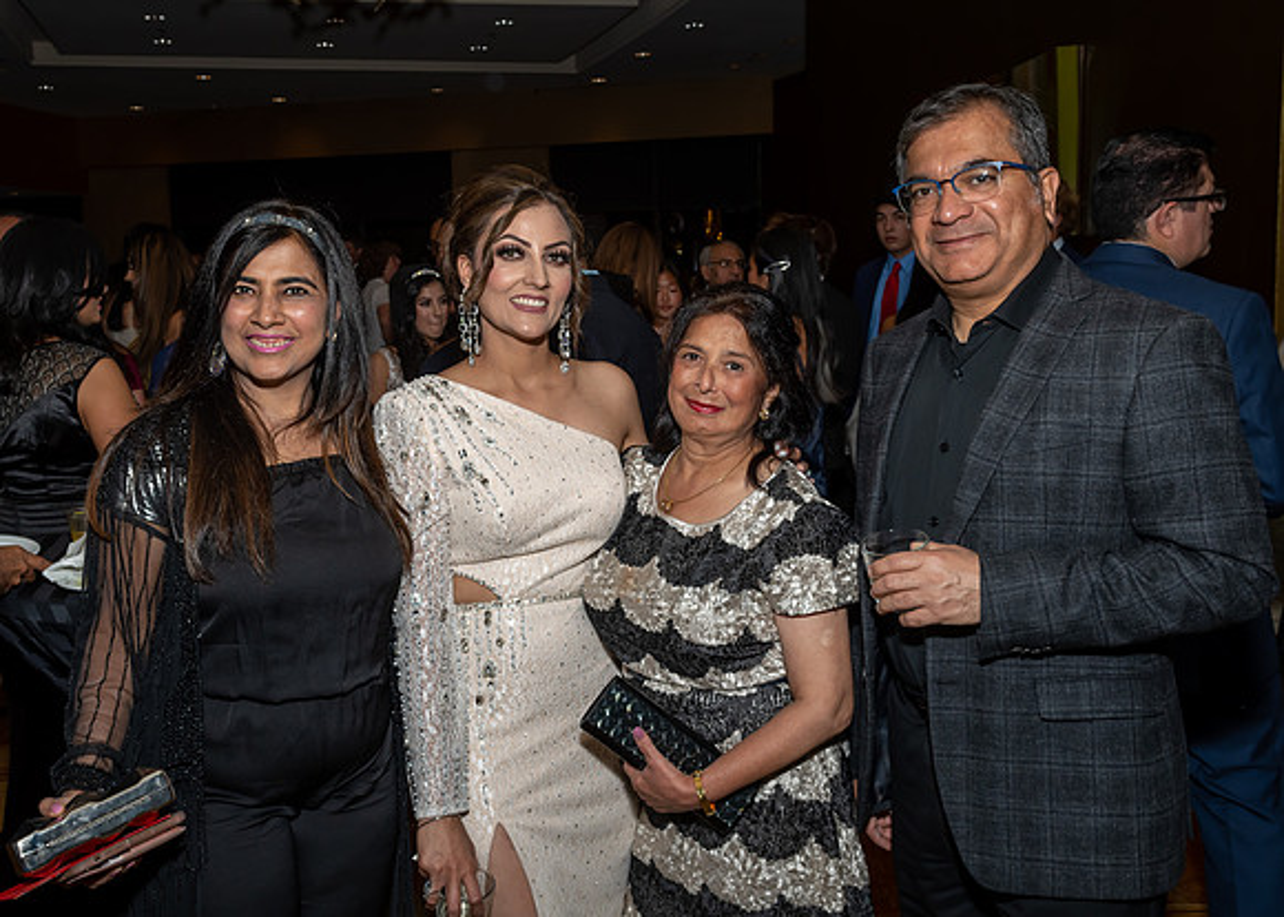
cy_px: 417
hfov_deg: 53.1
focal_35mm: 35
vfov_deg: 39.4
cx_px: 547
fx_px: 1280
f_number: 7.1
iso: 400
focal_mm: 20
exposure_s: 1/250
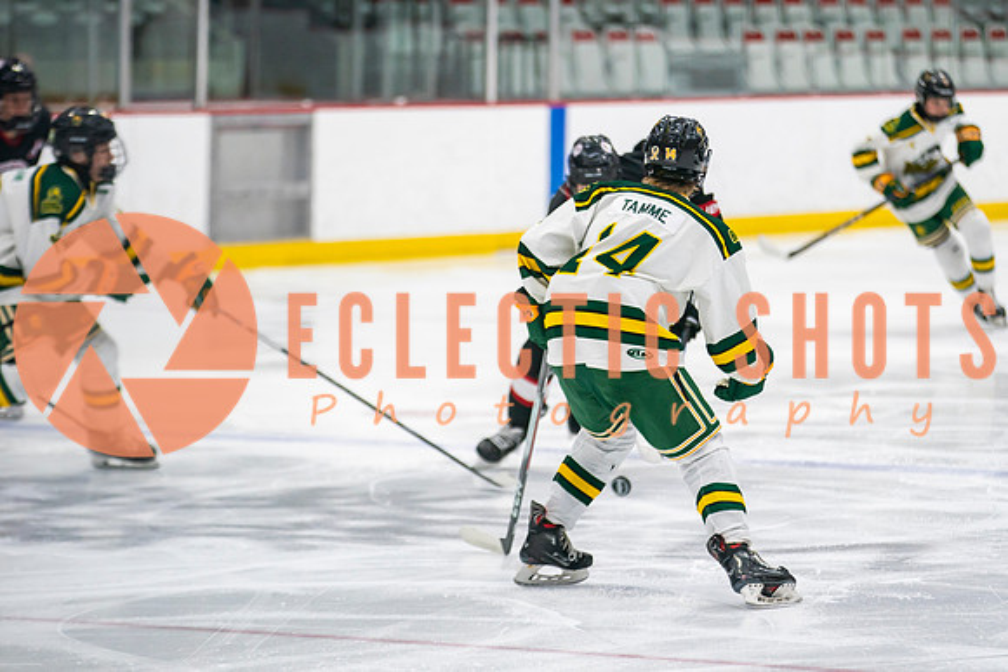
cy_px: 304
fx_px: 6189
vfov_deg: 6.2
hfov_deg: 9.3
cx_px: 675
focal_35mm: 221
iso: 1000
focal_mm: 165
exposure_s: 1/640
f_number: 2.8
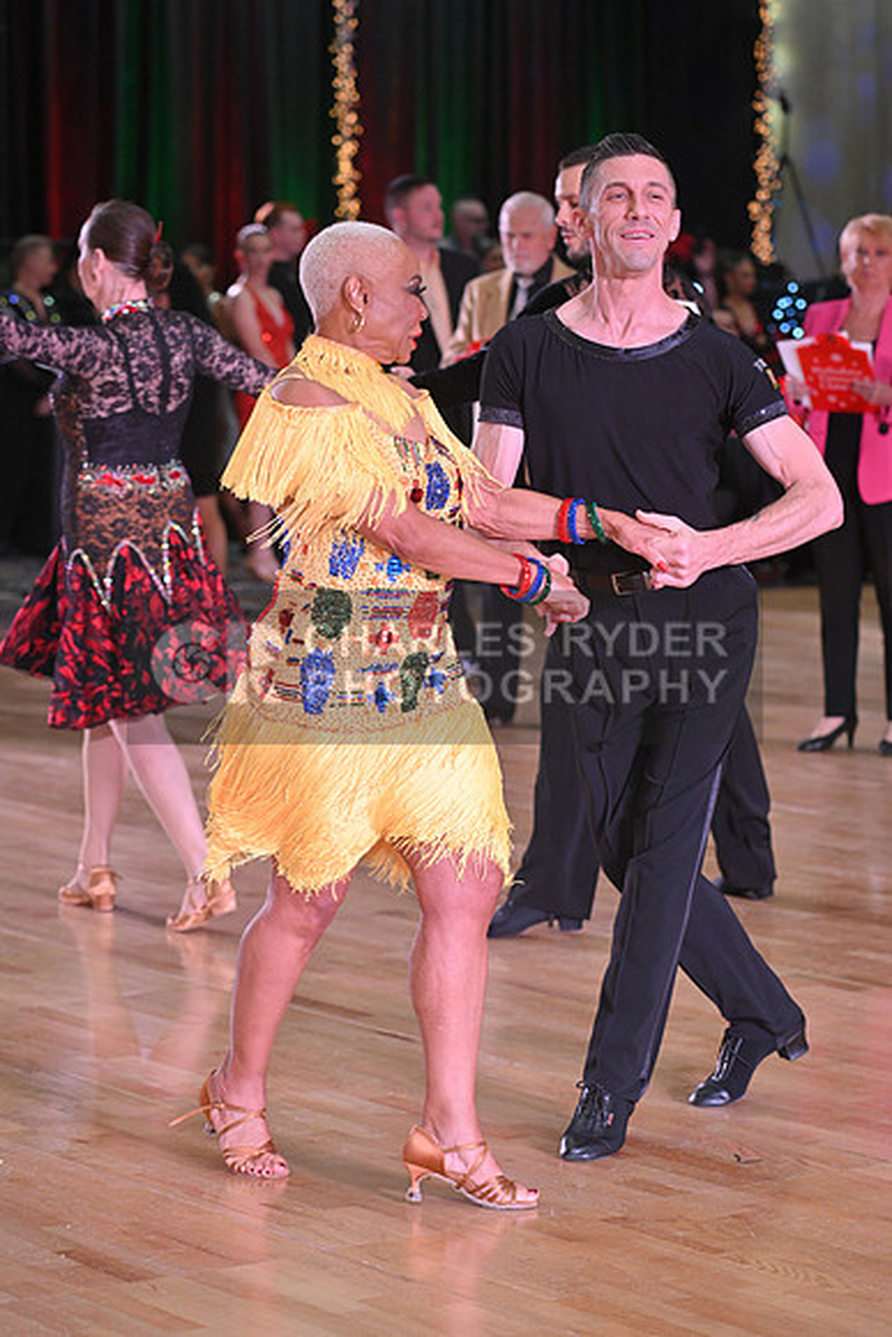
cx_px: 446
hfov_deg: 12.2
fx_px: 4160
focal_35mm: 112
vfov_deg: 18.3
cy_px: 668
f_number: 5
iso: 2000
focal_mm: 112
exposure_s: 1/320
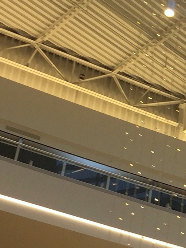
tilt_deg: +33.8
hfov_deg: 12.9
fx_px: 781
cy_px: 231
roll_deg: -2.6
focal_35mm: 109
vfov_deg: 17.7
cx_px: 274
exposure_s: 1/60
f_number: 2.2
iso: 32
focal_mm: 4.15
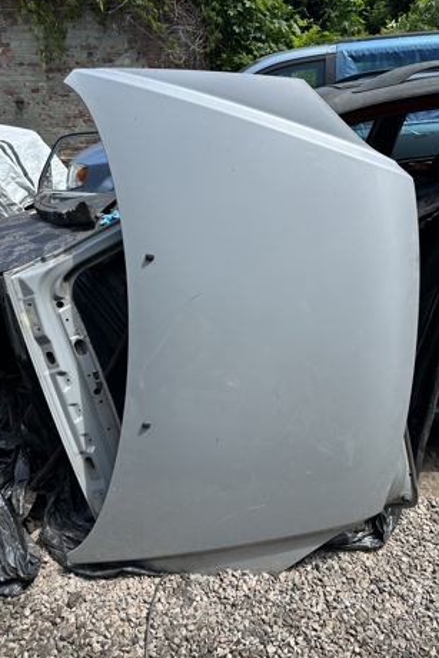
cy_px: 323
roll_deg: +2.4
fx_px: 475
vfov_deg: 69.4
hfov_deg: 49.5
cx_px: 242
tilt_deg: -27.3
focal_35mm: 26
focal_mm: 6.86
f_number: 1.78
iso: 80
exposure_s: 1/2110
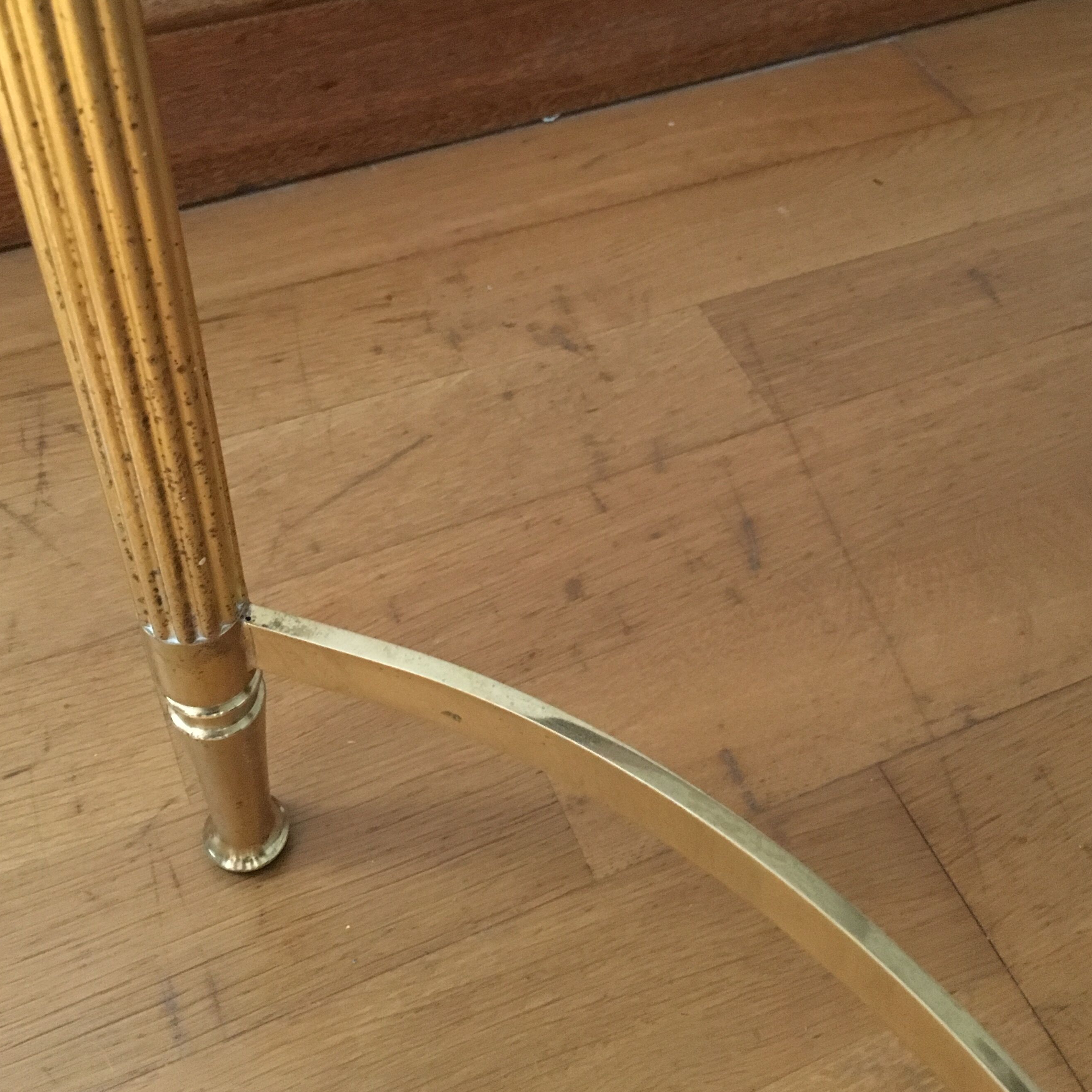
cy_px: 401
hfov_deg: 42.8
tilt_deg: -47.0
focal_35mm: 39
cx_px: 579
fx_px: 1392
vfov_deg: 42.5
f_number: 2.2
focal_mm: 4.15
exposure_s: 1/17
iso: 320
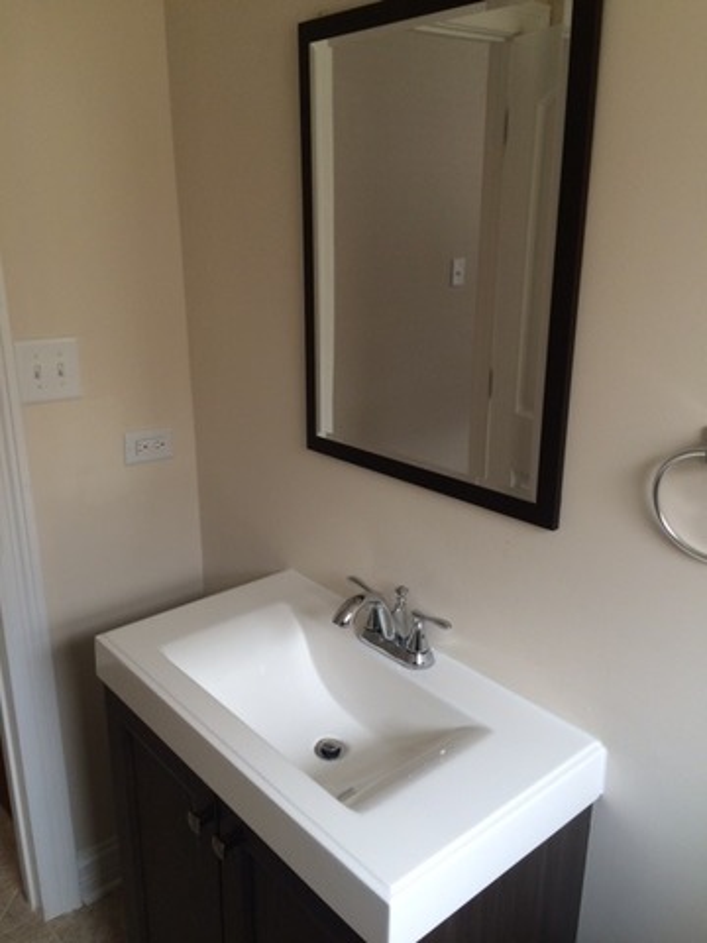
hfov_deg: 48.2
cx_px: 354
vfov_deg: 61.7
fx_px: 790
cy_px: 472
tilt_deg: -19.4
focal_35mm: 29
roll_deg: +0.9
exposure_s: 1/30
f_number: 2.2
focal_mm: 4.15
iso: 40
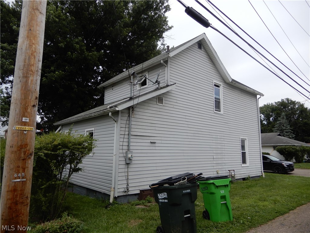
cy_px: 116
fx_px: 215
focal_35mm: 24
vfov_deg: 56.8
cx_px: 155
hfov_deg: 71.6
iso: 80
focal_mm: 4.3
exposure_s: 1/800
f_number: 3.4
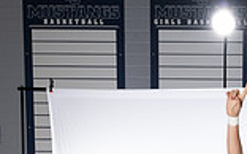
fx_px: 692
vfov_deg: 11.1
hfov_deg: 19.8
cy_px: 340
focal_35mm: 103
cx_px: 233
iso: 800
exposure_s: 1/250
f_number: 8
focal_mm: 35
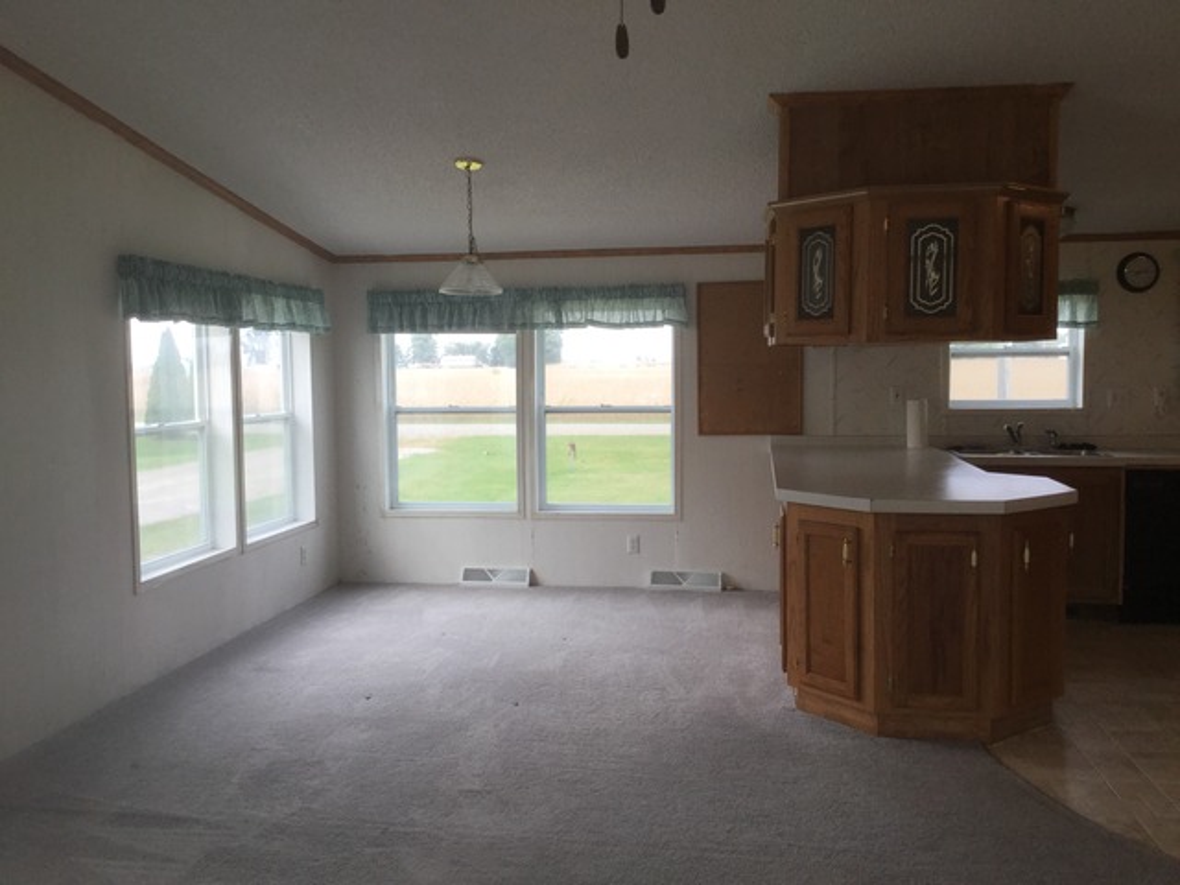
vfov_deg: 45.4
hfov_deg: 58.4
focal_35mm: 31
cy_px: 442
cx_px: 590
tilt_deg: -4.1
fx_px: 1057
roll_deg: +0.0
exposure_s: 1/120
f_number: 2.4
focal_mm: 3.3
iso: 50
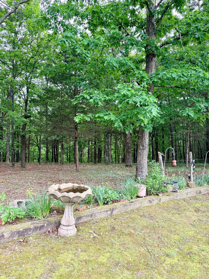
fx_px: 193
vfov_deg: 71.6
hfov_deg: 56.8
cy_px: 140
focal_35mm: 24
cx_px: 104
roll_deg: +0.0
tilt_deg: -0.5
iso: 100
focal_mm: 6.76
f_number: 1.78
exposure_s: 1/345
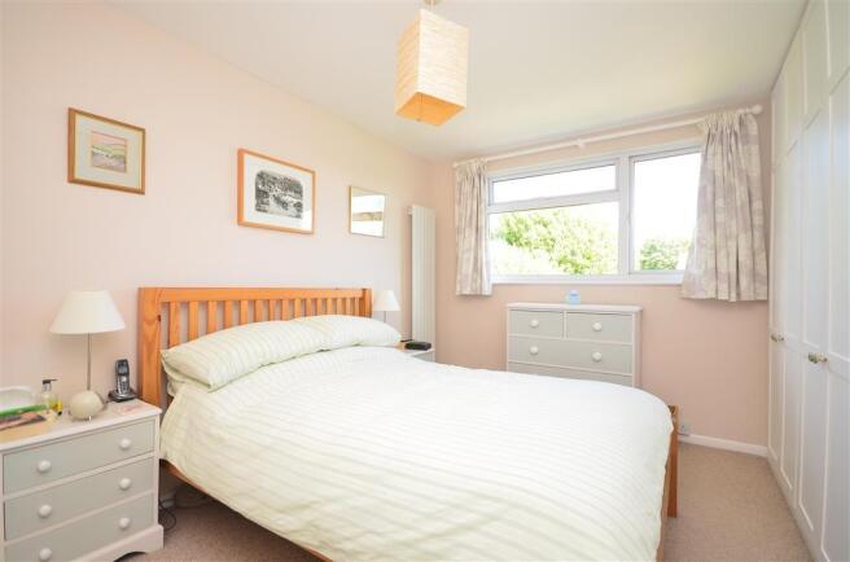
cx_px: 425
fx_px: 389
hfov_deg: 95.1
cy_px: 281
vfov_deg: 71.8
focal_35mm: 16
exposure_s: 1/30
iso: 200
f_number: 5
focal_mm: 11
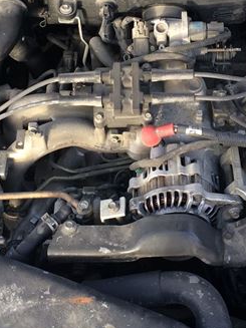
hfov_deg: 20.7
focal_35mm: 71
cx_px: 158
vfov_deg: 27.2
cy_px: 97
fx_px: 673
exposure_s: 1/100
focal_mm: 4.15
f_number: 2.2
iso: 50
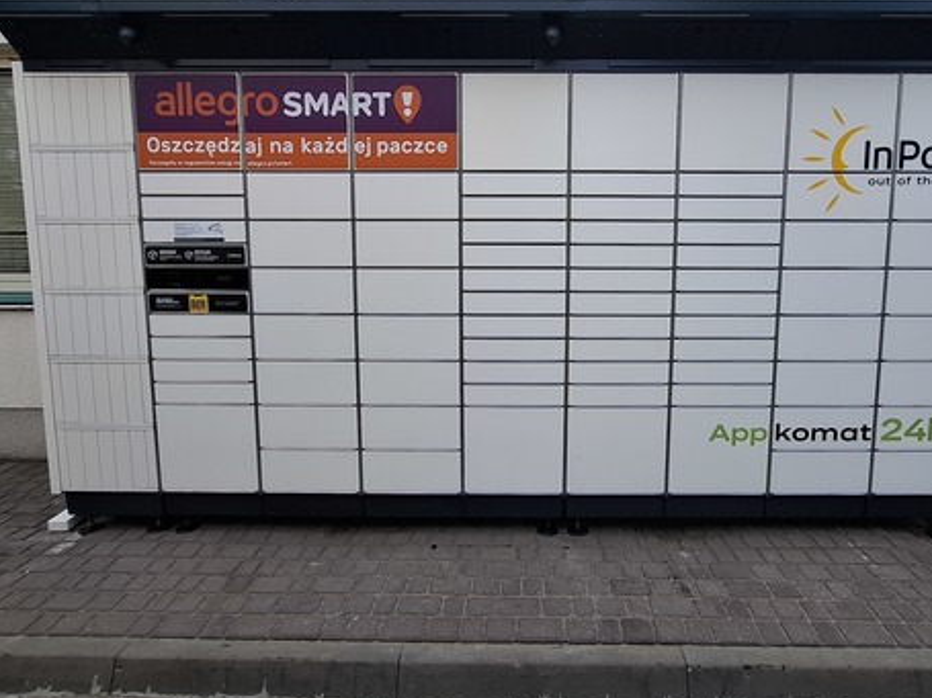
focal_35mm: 20
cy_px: 312
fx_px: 538
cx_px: 516
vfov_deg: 65.8
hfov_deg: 81.5
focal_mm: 1.74
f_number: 2.2
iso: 40
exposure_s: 1/190
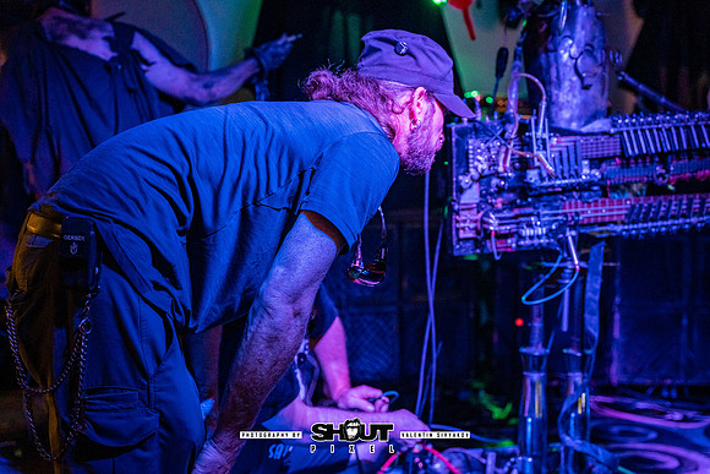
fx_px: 1094
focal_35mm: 55
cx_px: 374
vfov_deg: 24.4
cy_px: 225
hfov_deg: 36.0
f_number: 2.8
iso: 3200
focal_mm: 49.5
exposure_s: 1/200
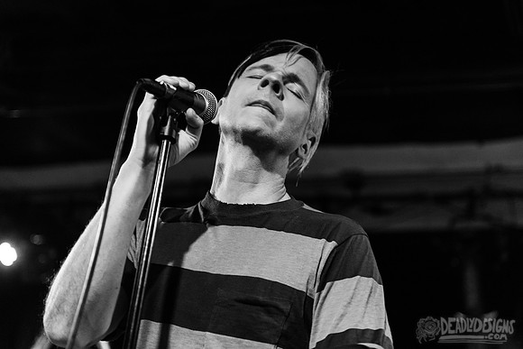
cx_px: 295
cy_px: 152
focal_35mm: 79
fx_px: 1146
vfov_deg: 17.3
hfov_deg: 25.7
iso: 2000
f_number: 3.2
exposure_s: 1/160
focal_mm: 70
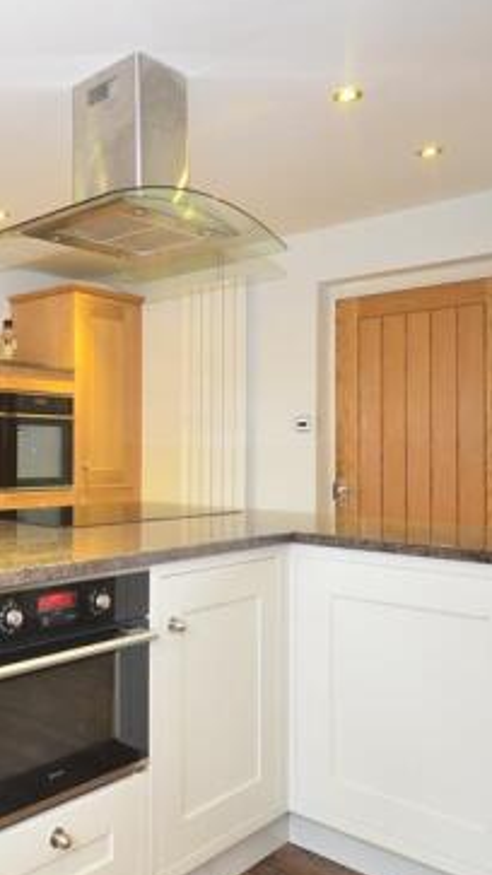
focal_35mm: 34
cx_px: -60
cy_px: 431
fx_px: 789
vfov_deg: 58.0
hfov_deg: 30.6
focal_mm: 12
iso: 640
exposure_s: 1/6
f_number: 5.6
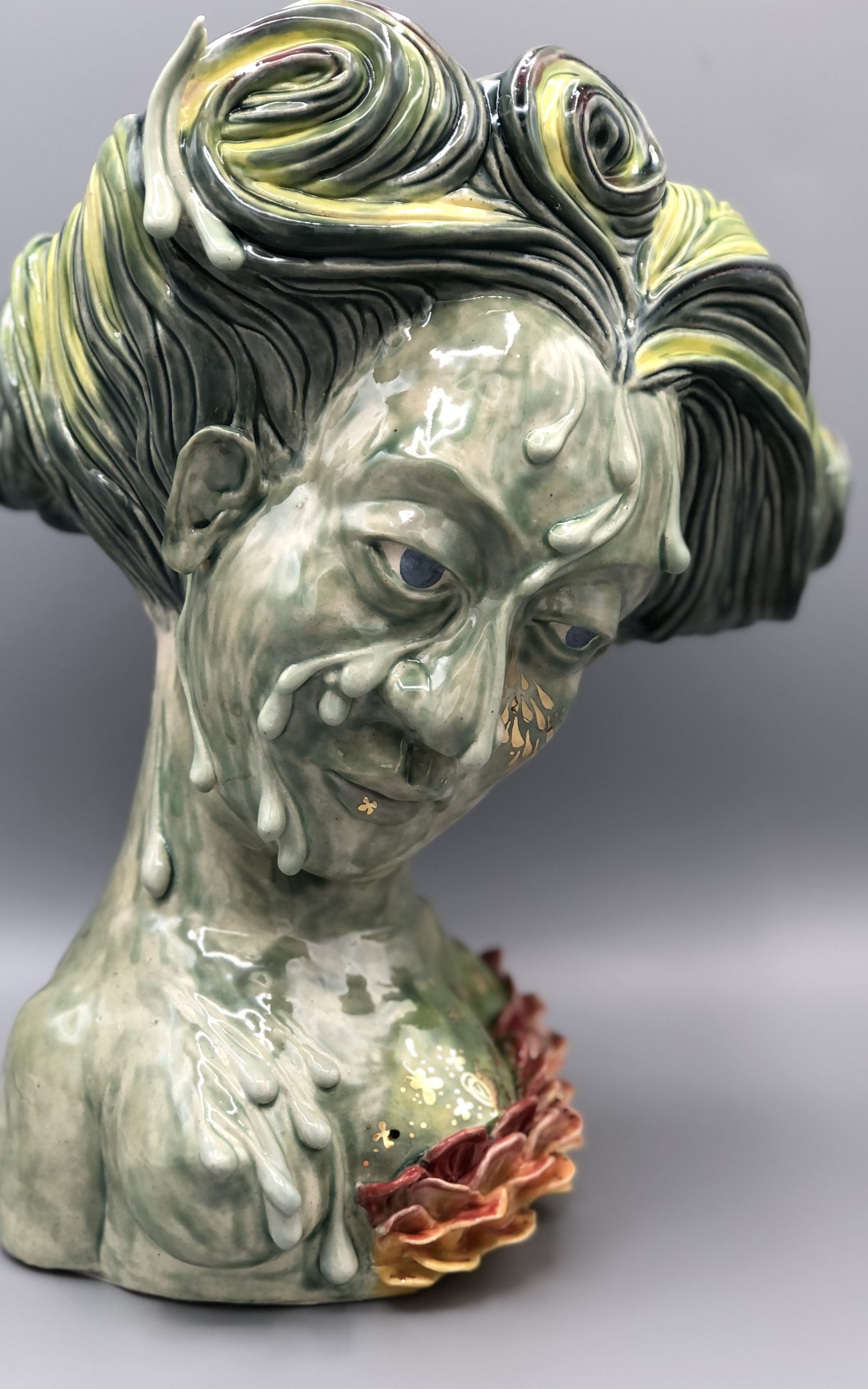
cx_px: 370
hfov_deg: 21.3
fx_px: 2309
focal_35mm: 61
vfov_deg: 33.5
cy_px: 697
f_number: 2.8
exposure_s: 1/60
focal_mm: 6.6
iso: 32
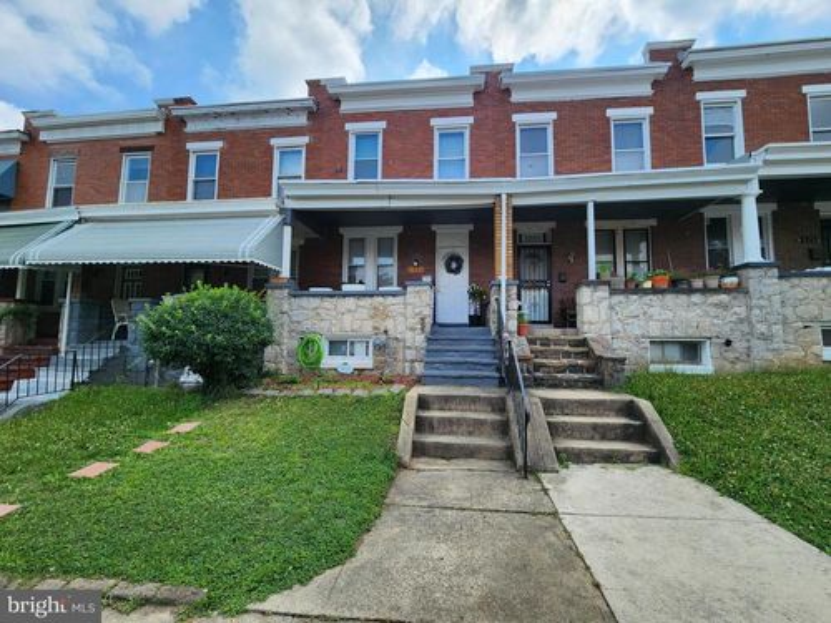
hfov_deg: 106.2
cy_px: 312
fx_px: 312
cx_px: 416
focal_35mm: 13
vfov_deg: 89.9
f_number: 2.2
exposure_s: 1/1399
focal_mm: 2.2
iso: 50
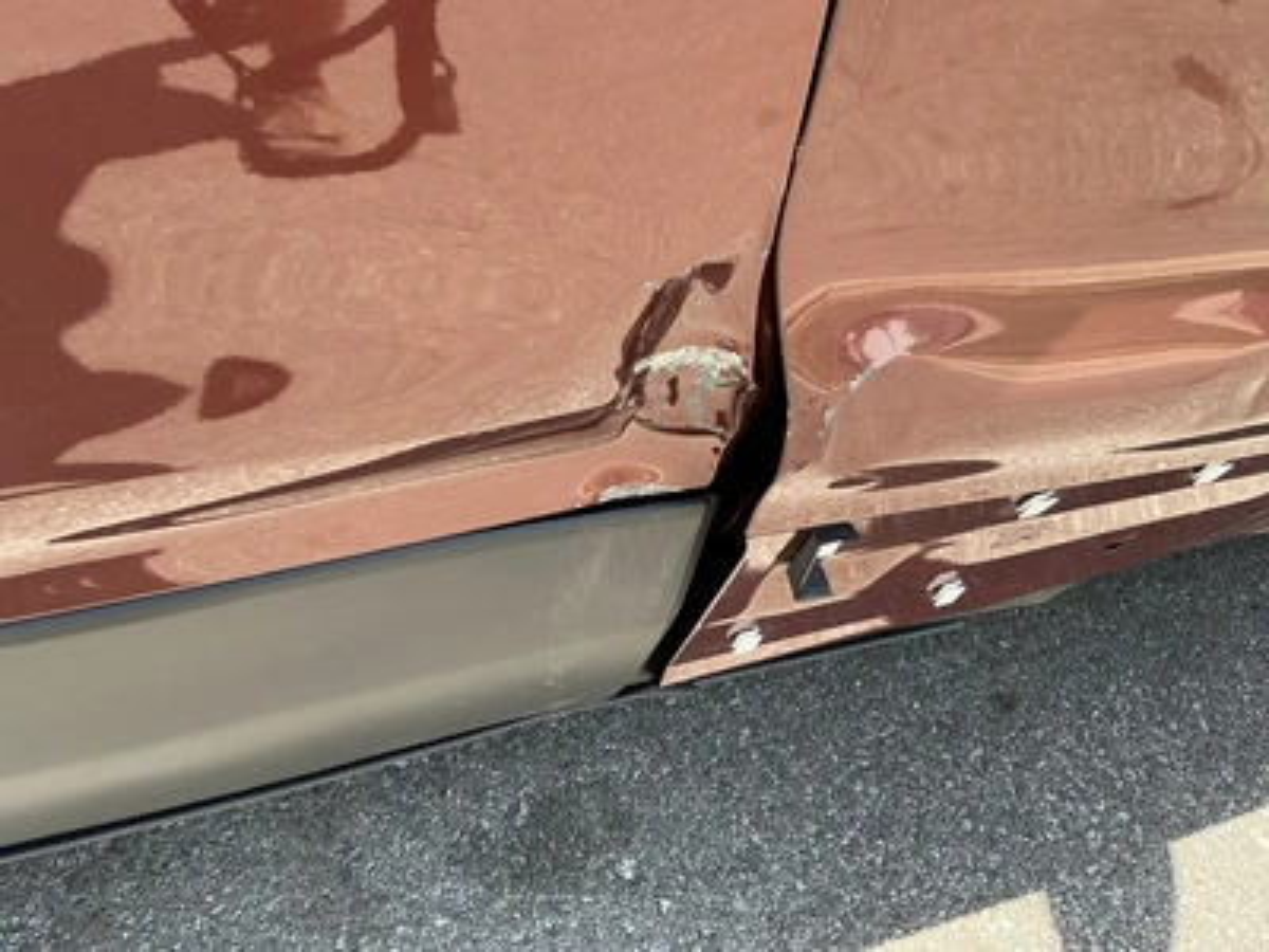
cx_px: 634
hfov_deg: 63.4
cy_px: 476
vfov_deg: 49.7
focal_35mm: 28
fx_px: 1026
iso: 25
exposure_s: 1/202
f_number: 1.8
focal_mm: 3
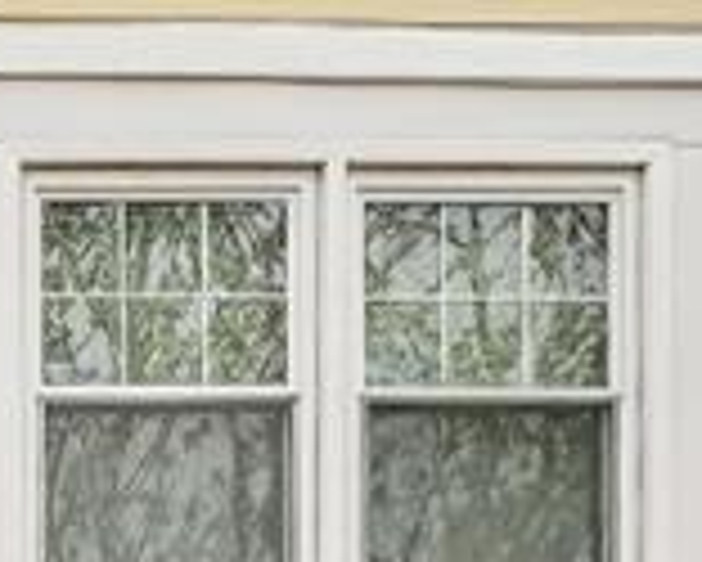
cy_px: 1407
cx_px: -1372
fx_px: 3967
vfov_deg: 7.5
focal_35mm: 191
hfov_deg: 8.5
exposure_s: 1/160
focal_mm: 21.2
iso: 400
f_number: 11
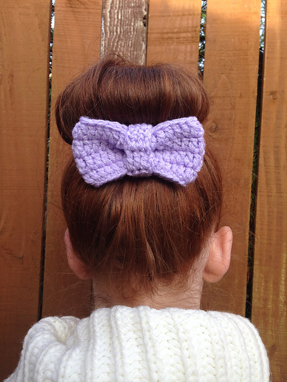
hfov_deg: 42.9
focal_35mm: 33
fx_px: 365
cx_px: 144
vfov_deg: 55.4
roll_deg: -2.2
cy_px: 191
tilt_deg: +0.5
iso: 50
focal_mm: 4.12
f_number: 2.4
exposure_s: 1/214
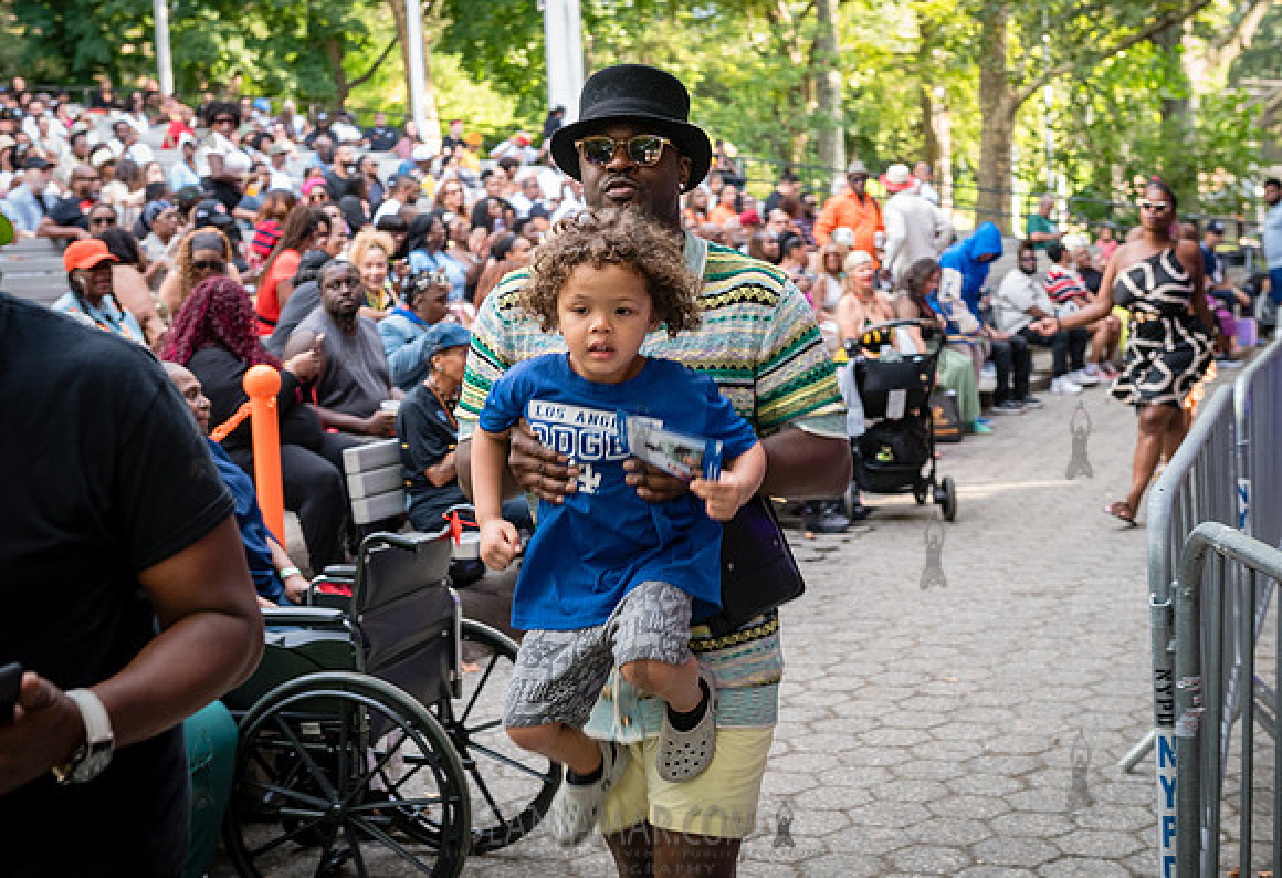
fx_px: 1873
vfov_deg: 26.4
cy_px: 410
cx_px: 703
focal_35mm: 52
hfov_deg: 37.7
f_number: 4.5
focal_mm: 48
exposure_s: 1/100
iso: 1000
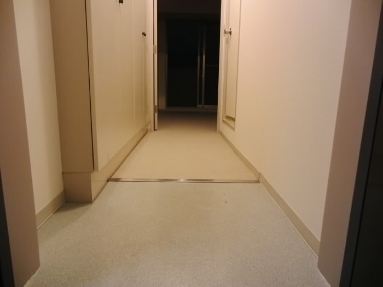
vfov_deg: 56.8
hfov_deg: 71.6
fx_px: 266
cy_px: 144
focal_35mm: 24
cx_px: 192
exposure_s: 1/15
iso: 400
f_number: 3.2
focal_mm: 4.3
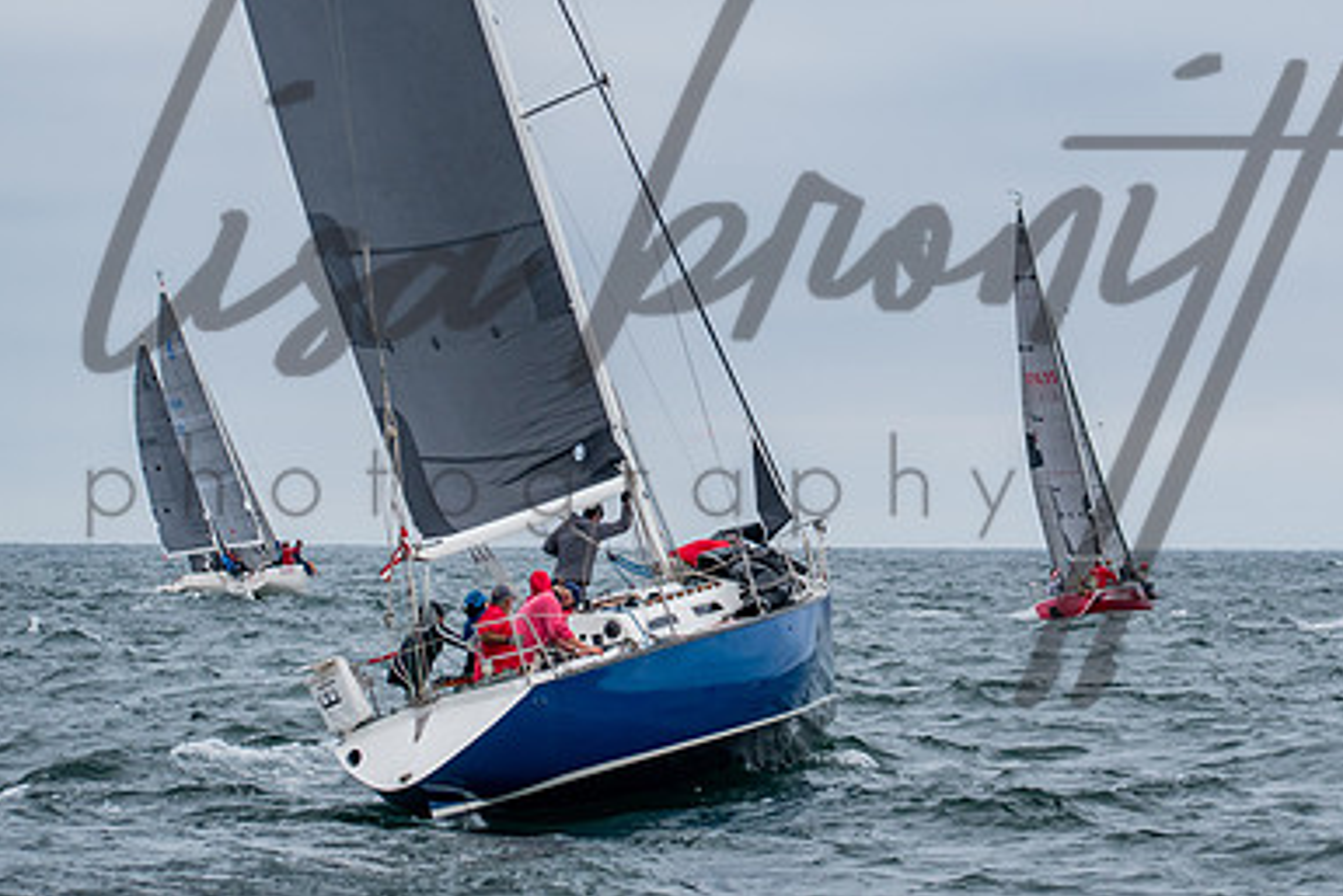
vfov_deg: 8.5
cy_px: 225
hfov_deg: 12.7
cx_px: 862
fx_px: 6045
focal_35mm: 162
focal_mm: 70
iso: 400
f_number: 5.6
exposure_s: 1/500
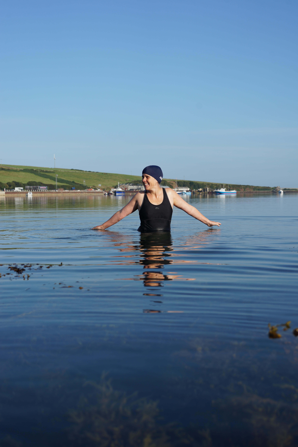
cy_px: 224
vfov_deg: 39.6
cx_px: 149
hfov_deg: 27.0
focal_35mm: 50
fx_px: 621
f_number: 5.6
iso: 100
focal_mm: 50
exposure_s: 1/800
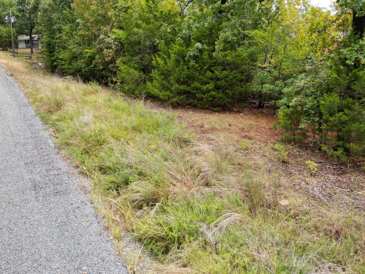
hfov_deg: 59.9
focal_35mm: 30
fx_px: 316
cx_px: 195
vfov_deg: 46.8
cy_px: 127
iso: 140
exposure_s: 1/1250
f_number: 1.7
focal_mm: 6.72
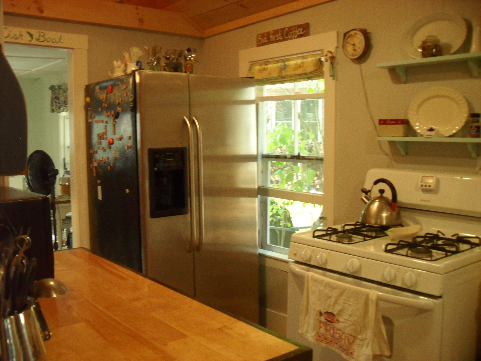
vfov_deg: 40.7
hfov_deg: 52.6
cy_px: 180
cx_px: 240
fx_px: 486
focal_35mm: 35
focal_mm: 6.2
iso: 240
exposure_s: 1/30
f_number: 2.8
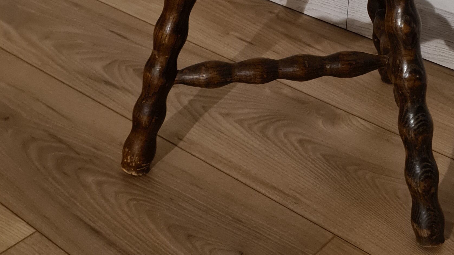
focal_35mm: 68
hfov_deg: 30.8
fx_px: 819
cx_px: 288
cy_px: -18
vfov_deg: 17.2
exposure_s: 1/25
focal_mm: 5.4
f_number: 1.8
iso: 640
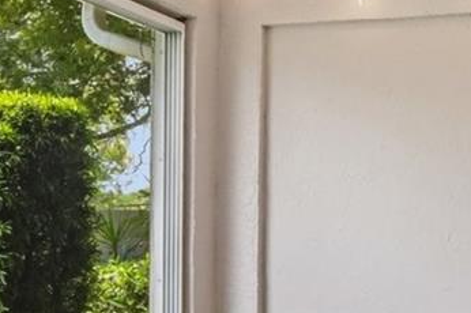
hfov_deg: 27.0
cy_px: 246
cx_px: 361
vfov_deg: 18.2
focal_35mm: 74
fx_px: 967
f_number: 8
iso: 400
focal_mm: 16
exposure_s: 1/100
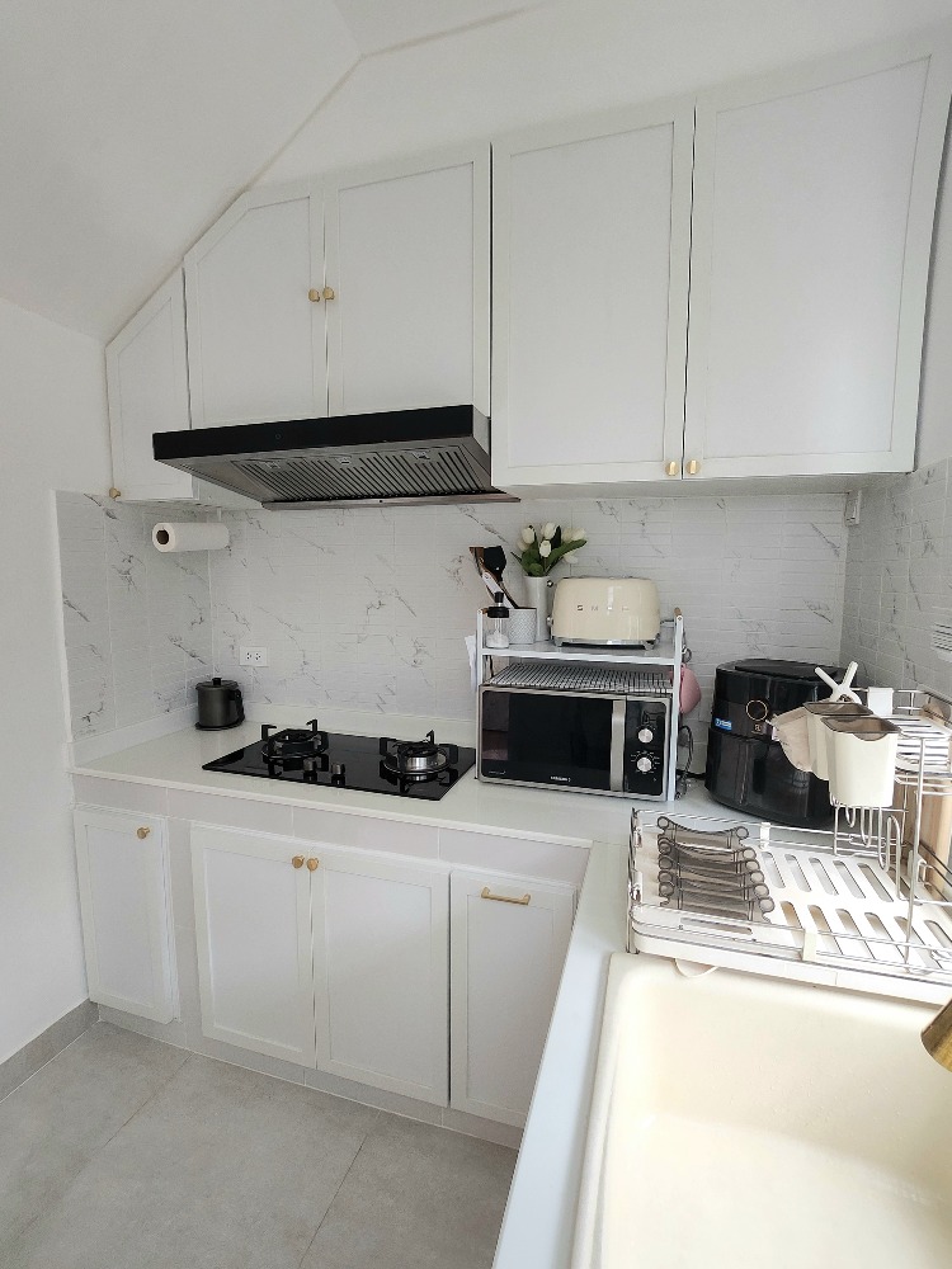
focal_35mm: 13
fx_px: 477
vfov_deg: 106.2
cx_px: 476
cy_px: 634
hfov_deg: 89.9
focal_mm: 1.7
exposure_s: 1/50
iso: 80
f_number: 2.2
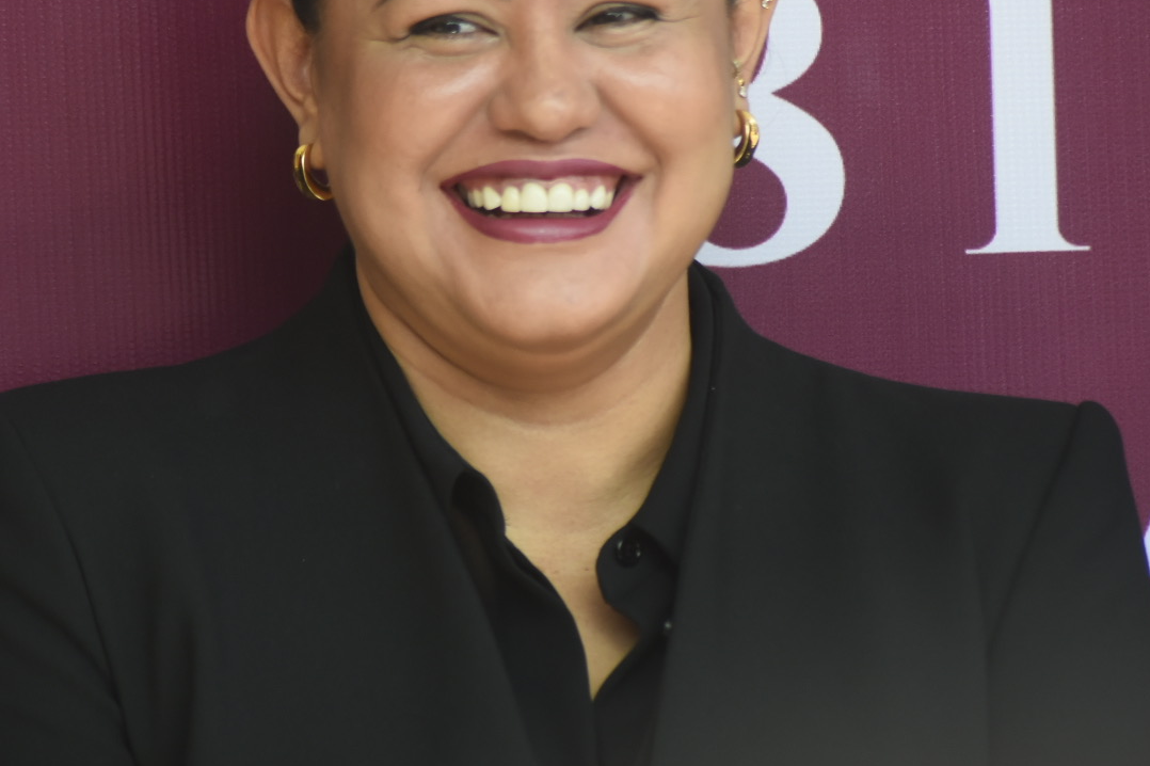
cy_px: 202
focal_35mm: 451
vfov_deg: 3.0
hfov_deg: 4.6
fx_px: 14402
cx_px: 540
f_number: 5.6
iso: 1000
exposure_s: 1/250
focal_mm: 300
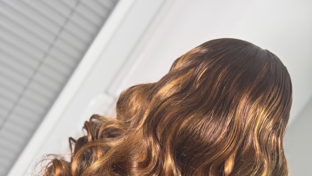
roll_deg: -36.5
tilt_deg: -11.1
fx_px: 579
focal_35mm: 70
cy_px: 208
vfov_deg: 16.6
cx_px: 156
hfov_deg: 30.1
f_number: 1.78
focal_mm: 6.76
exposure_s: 1/121
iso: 80
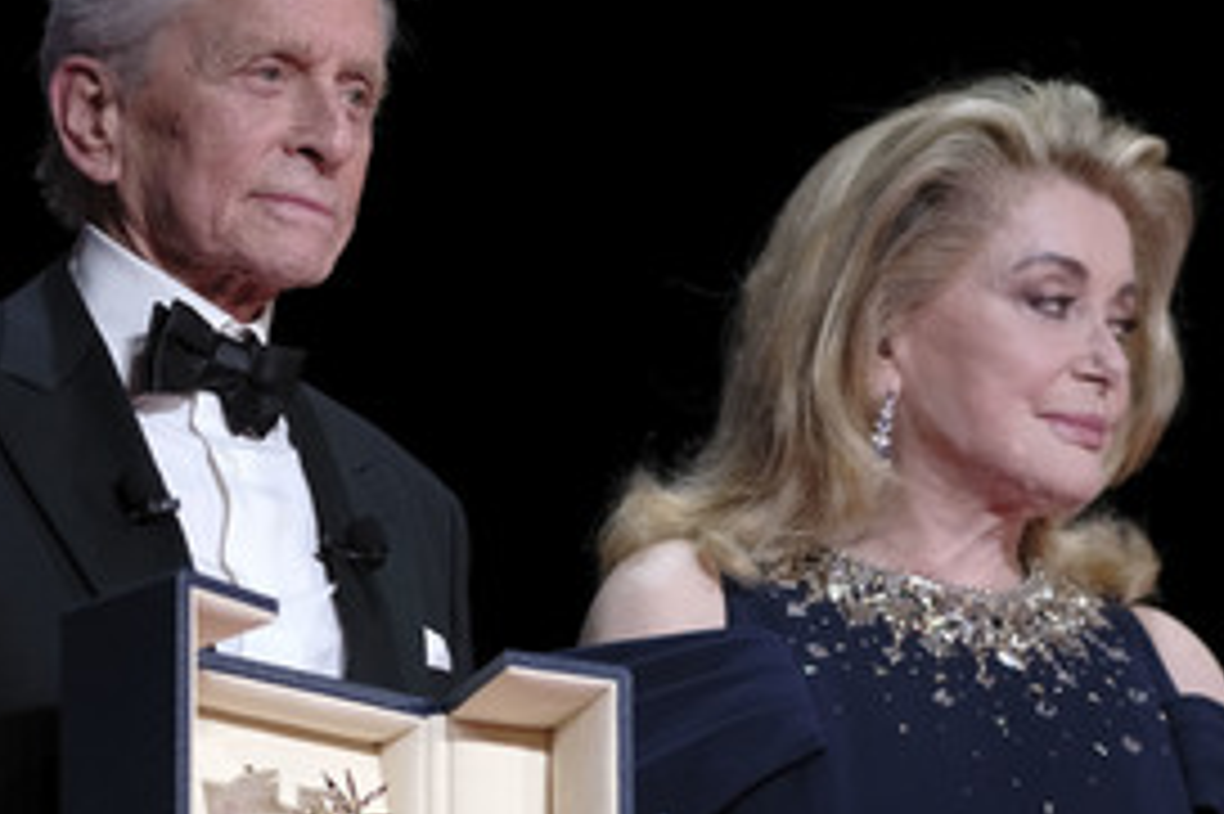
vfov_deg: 6.1
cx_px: 439
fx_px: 7611
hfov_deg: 9.2
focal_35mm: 224
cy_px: 495
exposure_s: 1/640
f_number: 2
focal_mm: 90
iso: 1600
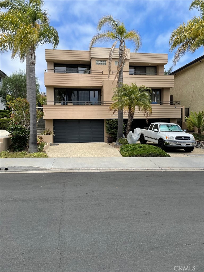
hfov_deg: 53.1
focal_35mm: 26
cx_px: 102
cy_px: 136
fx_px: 204
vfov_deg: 67.3
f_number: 1.6
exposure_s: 1/2618
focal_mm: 4.2
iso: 32
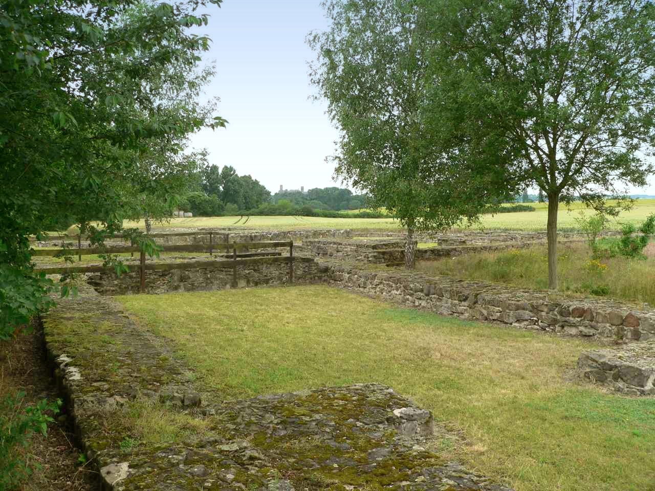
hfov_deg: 51.4
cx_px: 328
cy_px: 246
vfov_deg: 39.7
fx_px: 681
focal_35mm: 36
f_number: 4
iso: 80
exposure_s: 1/200
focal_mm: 6
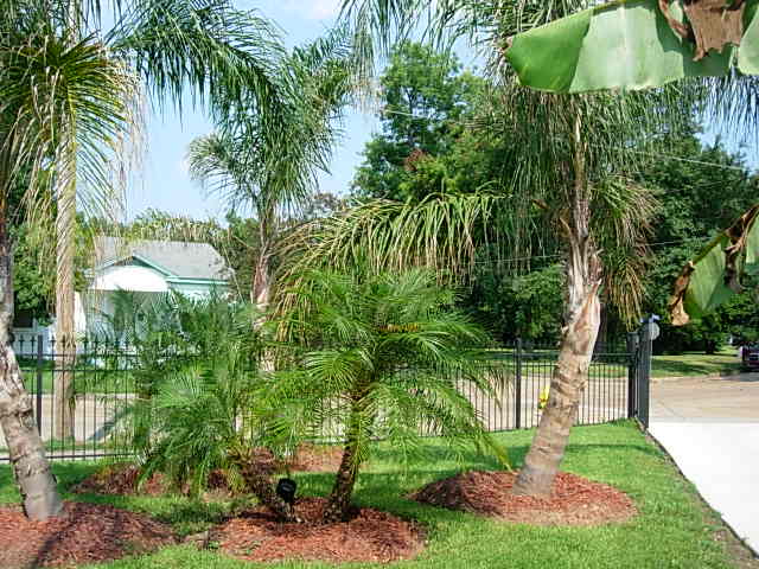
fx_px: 833
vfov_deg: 37.7
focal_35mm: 38
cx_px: 380
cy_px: 284
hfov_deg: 49.0
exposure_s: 1/939
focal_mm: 7.8
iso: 64
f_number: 2.8
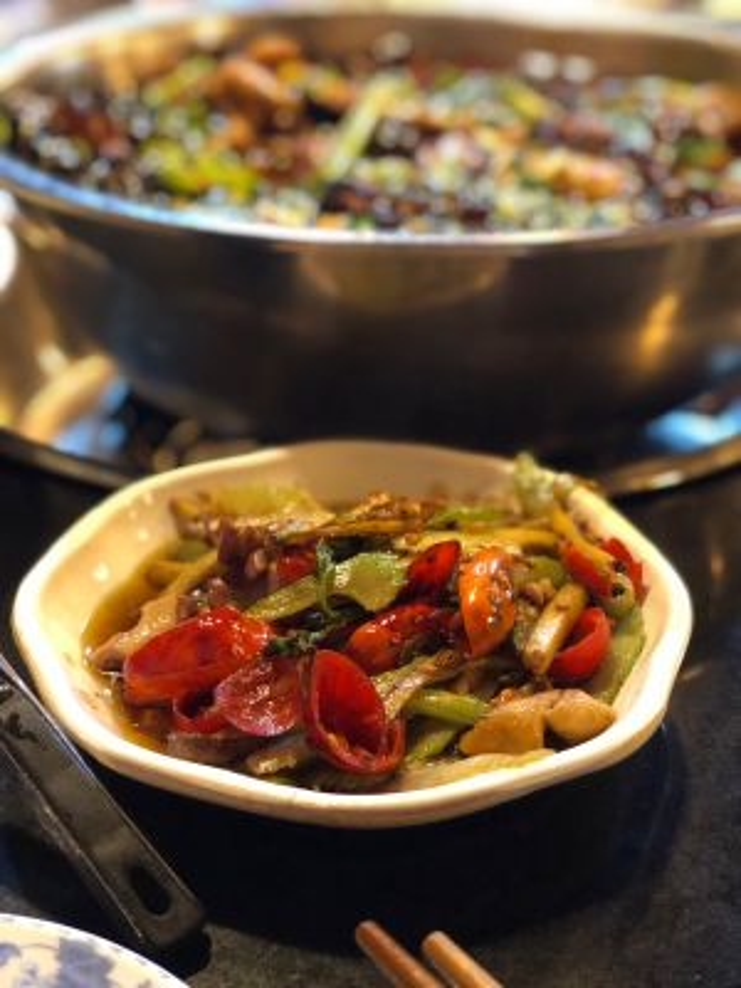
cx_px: 370
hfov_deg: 28.0
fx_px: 1484
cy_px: 494
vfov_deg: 36.8
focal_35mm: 52
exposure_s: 1/8
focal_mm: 6
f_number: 2.4
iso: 160
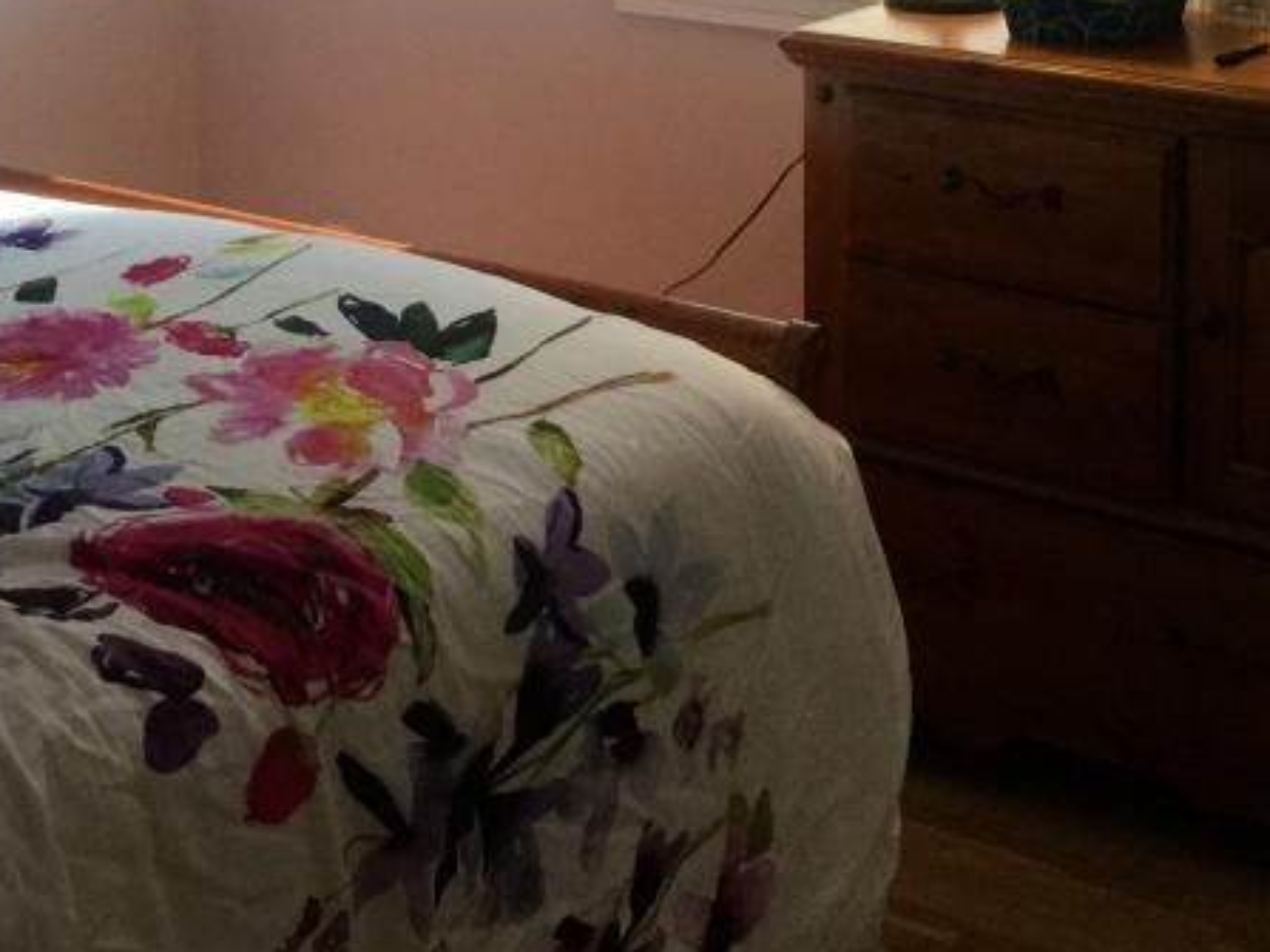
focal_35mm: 71
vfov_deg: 19.7
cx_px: 520
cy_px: -128
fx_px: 2604
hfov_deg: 27.4
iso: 40
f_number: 2.4
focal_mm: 3.3
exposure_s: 1/30
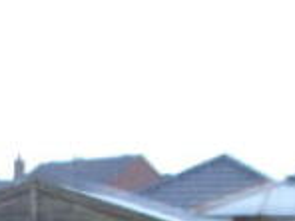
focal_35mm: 150
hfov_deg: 12.0
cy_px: 385
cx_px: -258
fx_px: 1278
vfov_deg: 9.5
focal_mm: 6.2
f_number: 2.7
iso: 200
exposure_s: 1/8
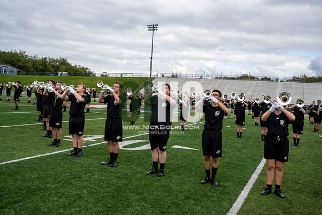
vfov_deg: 40.6
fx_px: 291
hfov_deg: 58.0
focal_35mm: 32
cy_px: 108
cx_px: 161
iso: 160
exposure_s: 1/800
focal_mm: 32.5
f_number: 4
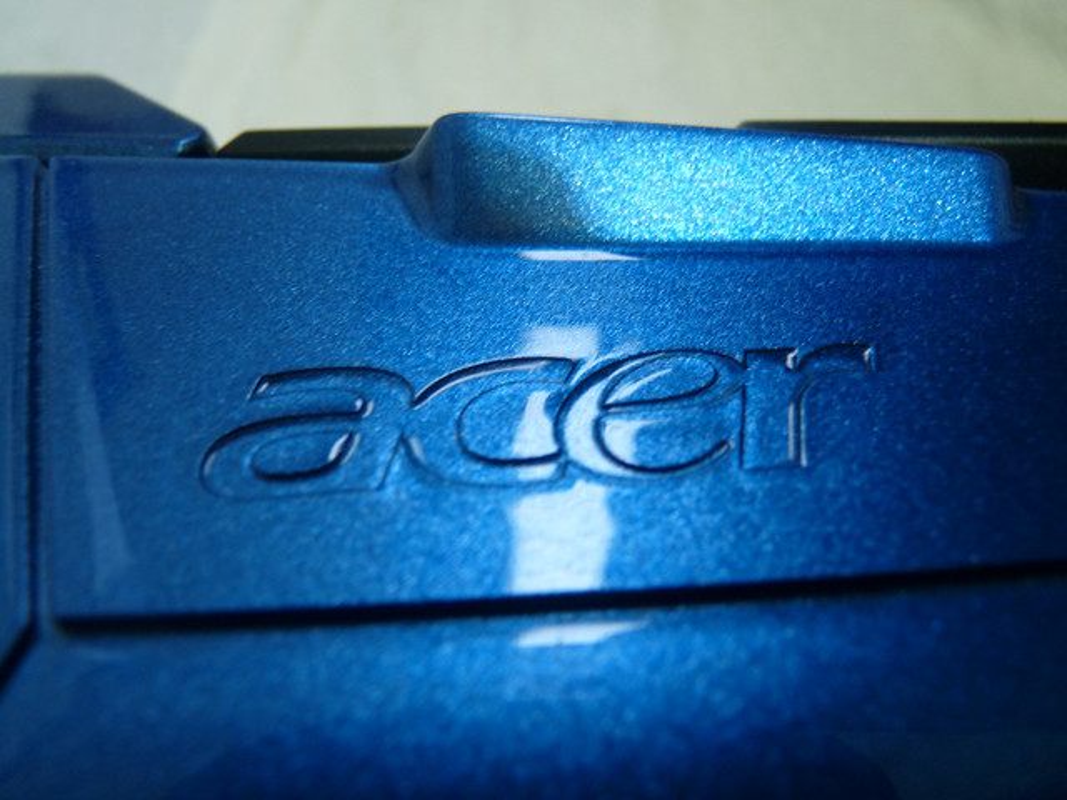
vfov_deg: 51.4
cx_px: 534
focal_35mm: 27
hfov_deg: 65.3
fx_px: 832
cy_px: 400
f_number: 2.8
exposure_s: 1/6
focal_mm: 4.8
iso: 200
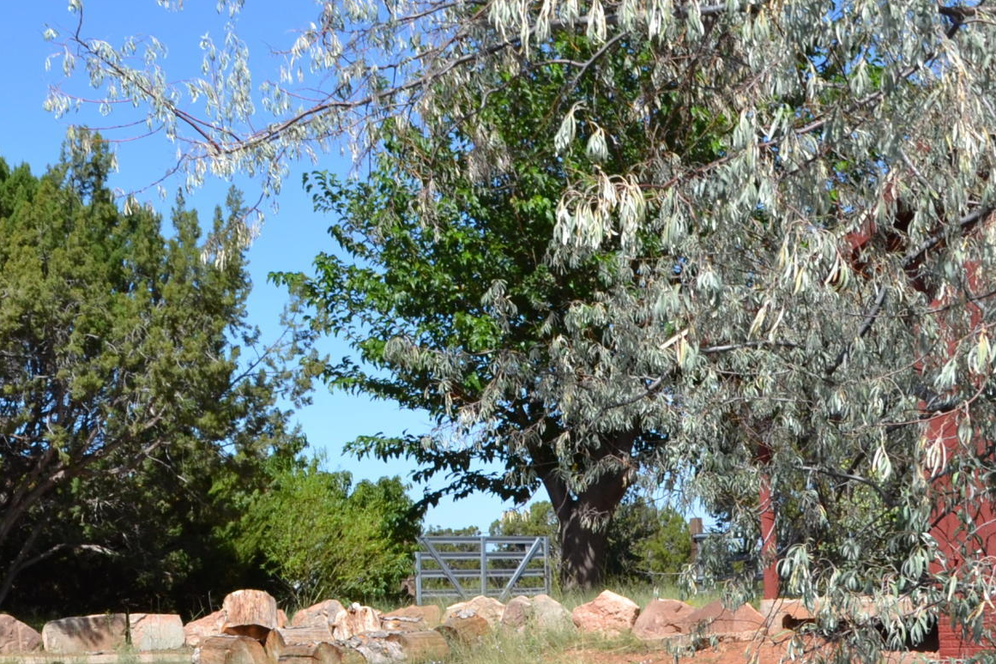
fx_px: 2573
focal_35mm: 93
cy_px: 317
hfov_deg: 21.6
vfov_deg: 14.7
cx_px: 173
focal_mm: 24
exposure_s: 1/250
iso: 100
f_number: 8
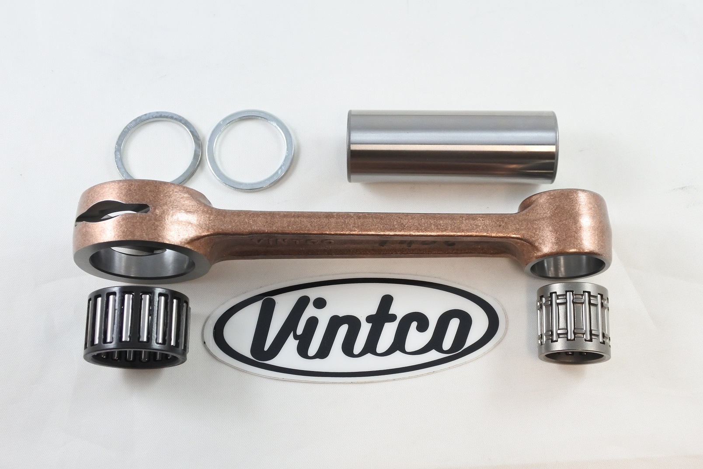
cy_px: 234
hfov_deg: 50.7
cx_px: 352
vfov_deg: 35.1
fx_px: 742
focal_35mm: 38
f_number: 4
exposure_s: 1/125
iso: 560
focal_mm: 14.3
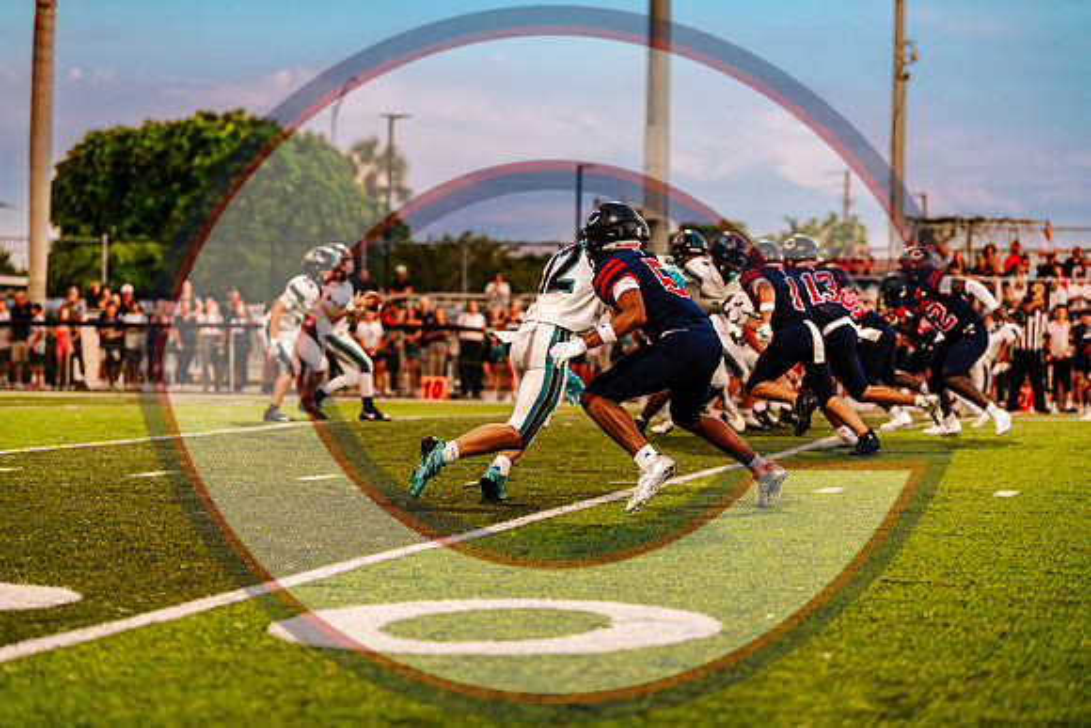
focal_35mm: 110
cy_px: 364
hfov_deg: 18.6
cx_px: 546
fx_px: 3334
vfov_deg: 12.5
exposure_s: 1/1000
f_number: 2.8
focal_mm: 110
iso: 2500
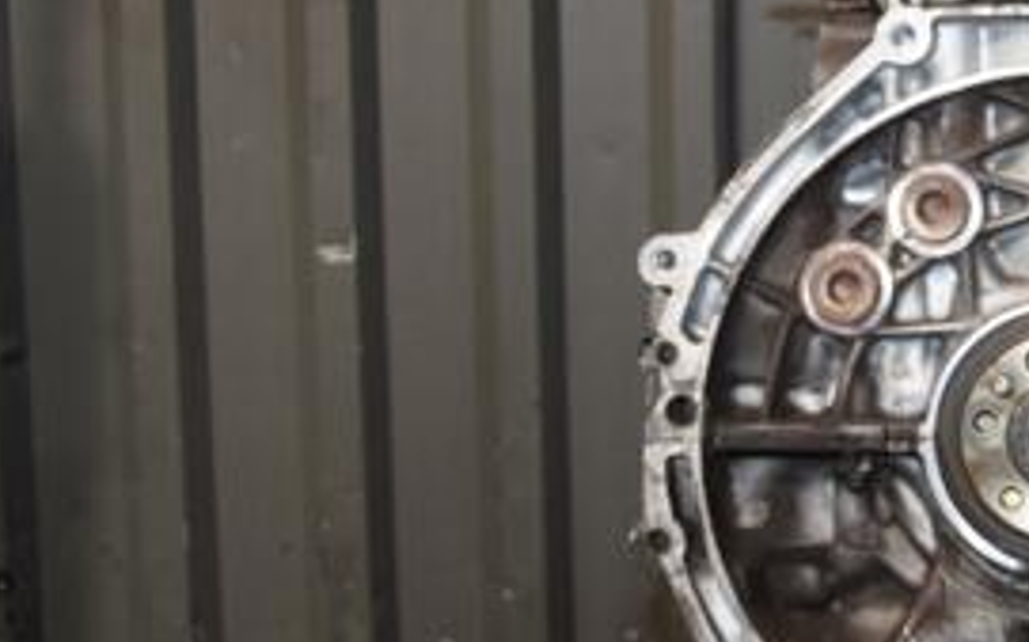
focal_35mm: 71
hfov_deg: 27.5
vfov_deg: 18.2
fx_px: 1993
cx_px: 987
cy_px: 194
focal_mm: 21
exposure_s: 1/60
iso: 800
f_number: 5
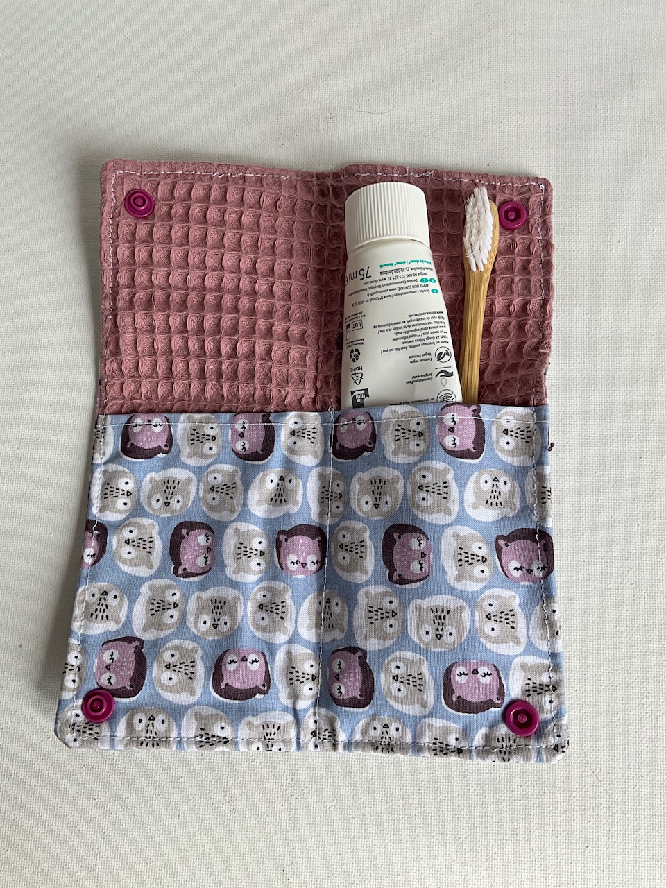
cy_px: 444
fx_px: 744
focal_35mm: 29
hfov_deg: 48.2
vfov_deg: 61.7
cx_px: 333
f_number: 1.8
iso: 20
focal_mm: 3
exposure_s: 1/197
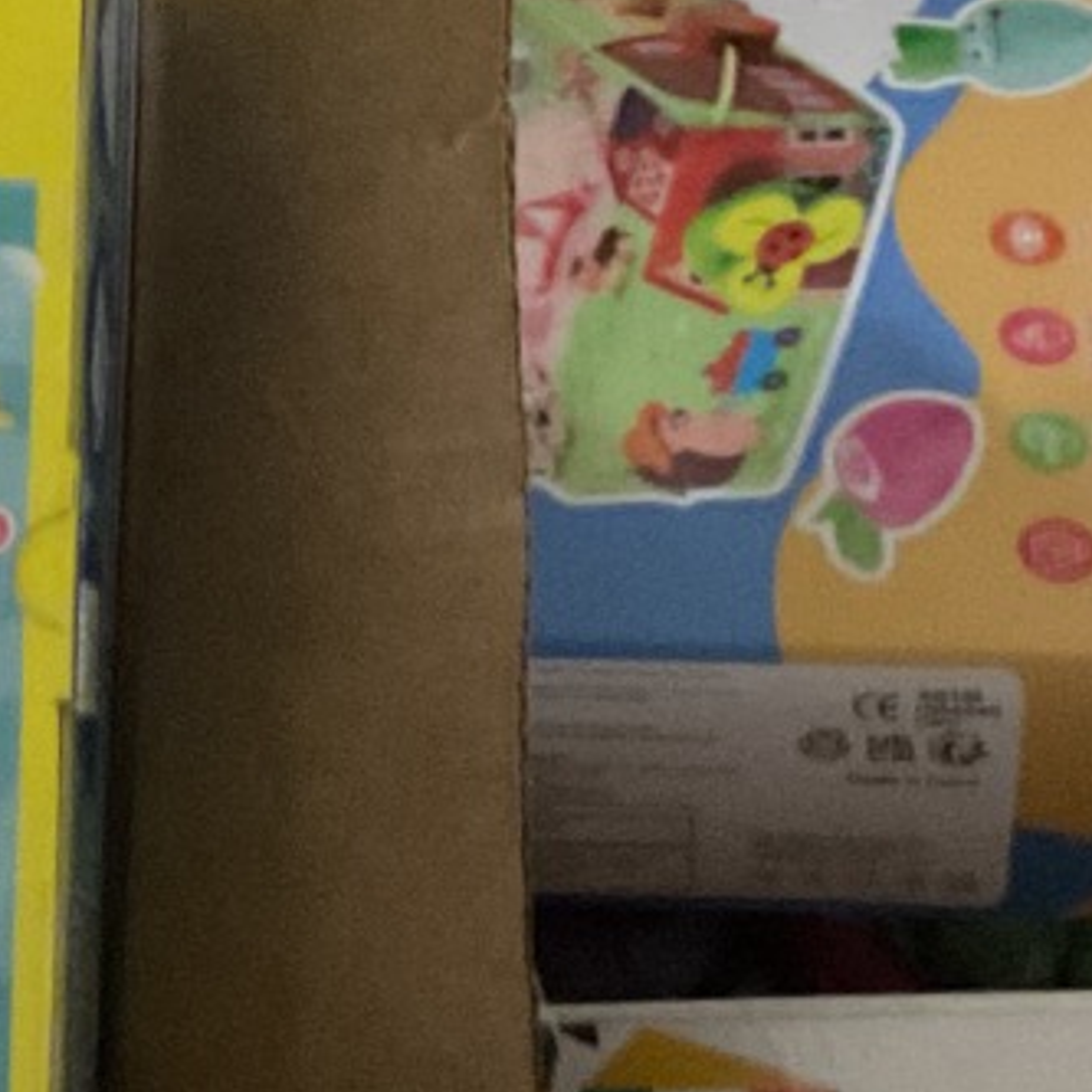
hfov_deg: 14.1
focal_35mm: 123
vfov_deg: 13.9
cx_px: 154
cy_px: -33
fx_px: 4390
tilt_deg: -64.7
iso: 500
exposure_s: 1/20
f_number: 1.8
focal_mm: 3
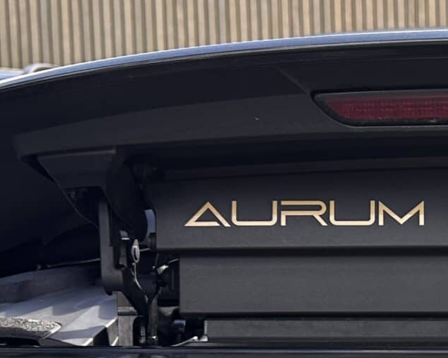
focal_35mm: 95
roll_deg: +0.1
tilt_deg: -7.4
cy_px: 434
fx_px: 1260
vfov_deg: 15.6
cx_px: 589
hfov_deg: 18.7
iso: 80
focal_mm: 6.86
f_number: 1.78
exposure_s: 1/446
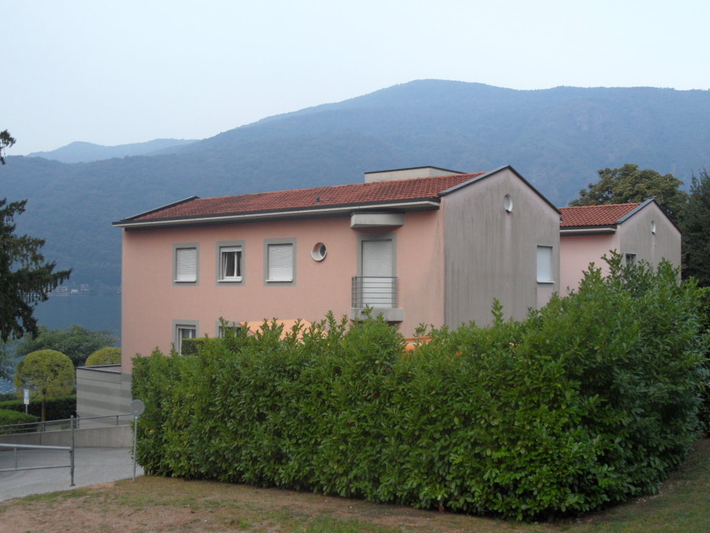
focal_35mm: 41
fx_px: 841
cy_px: 270
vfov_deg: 35.1
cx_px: 360
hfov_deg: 45.8
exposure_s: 1/125
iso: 80
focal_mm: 6.5
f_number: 3.6
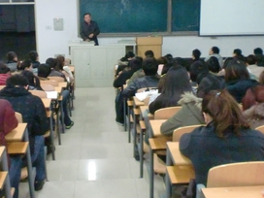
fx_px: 412
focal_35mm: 54
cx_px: 121
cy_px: 66
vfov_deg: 26.9
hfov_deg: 35.5
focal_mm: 6.3
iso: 1250
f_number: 3.1
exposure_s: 1/60
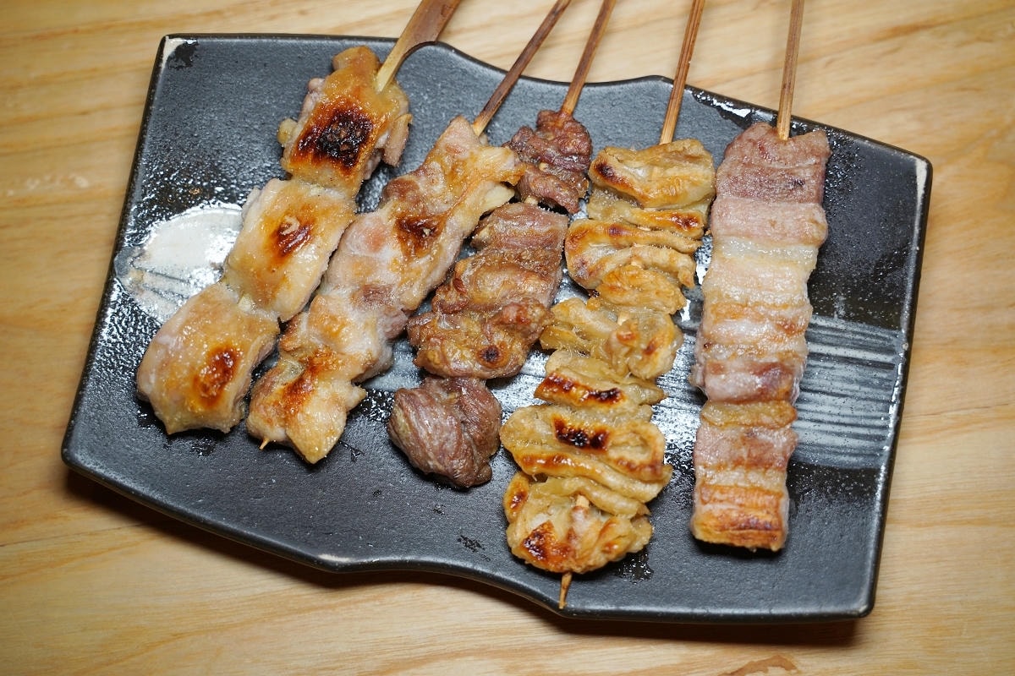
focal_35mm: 42
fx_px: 1184
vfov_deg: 31.9
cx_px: 508
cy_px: 338
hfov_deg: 46.4
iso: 250
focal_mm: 42
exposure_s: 1/60
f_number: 4
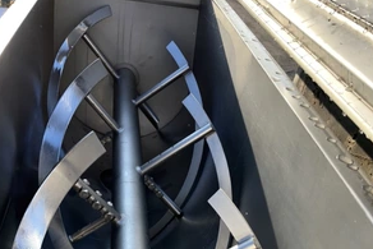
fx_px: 384
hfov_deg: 51.9
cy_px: 218
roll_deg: -12.8
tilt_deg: -41.3
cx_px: 184
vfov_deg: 34.2
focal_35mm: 37
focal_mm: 5.1
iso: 32
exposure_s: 1/951
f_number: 1.6
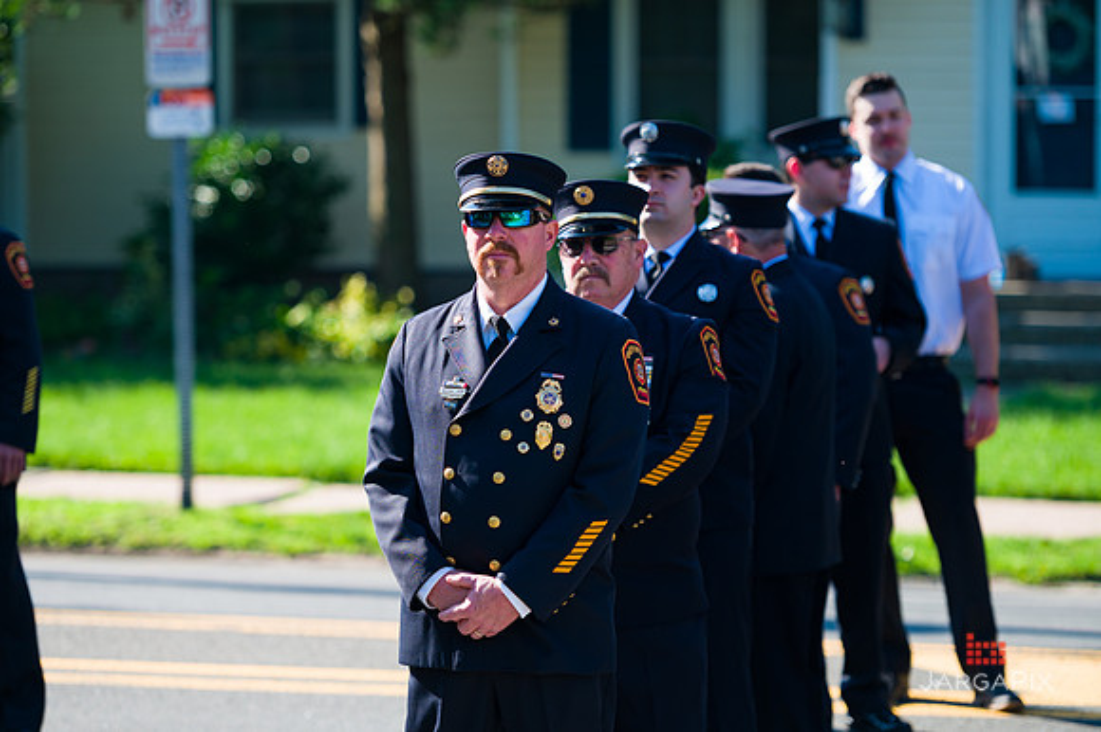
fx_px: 4585
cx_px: 550
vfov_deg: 9.1
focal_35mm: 150
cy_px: 366
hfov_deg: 13.7
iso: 200
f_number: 3.2
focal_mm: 150
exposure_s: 1/1000
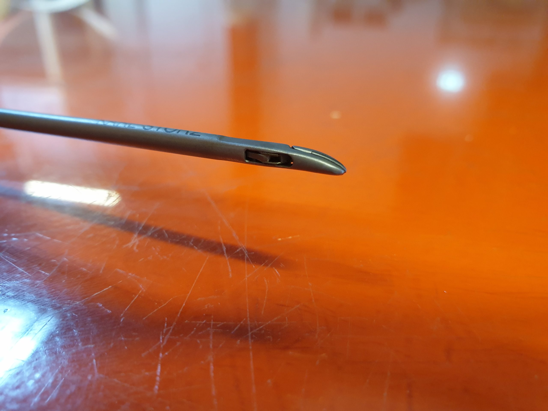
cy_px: 206
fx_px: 412
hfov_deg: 67.3
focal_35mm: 26
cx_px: 274
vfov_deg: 53.1
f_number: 2.4
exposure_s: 1/50
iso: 400
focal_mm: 4.3
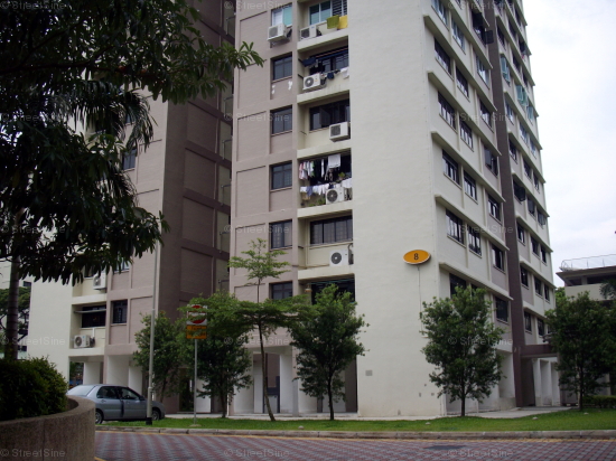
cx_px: 308
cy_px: 230
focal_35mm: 37
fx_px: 658
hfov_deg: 50.2
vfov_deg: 38.6
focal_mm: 6.2
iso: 80
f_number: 5.6
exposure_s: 1/200
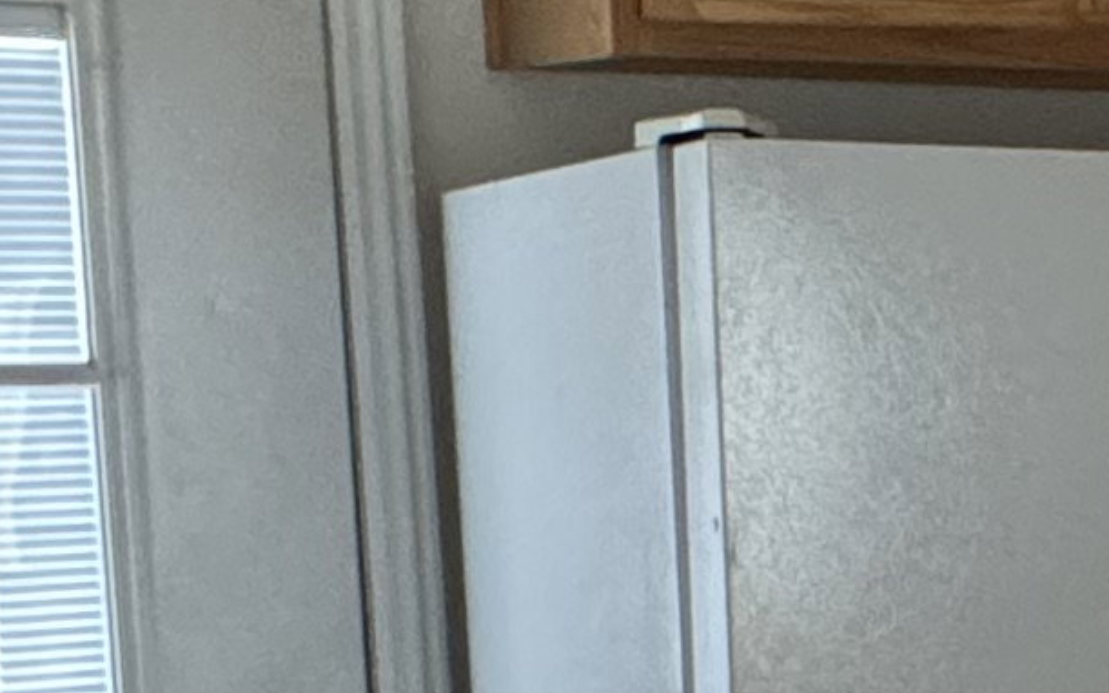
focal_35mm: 98
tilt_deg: -5.0
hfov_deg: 17.2
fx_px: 2962
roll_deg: +0.8
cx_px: 2017
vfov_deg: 13.3
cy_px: 590
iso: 500
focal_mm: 2.22
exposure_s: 1/60
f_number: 2.2
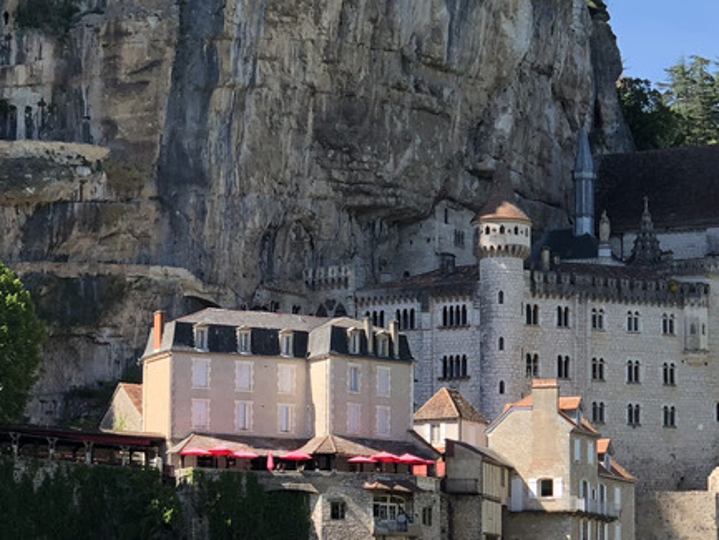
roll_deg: +0.1
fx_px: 2992
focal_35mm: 144
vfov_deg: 10.3
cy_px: 326
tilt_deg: +9.0
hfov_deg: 13.7
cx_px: 237
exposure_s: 1/397
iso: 16
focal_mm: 6
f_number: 2.4
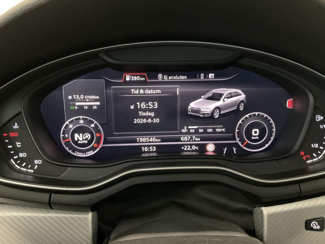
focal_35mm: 29
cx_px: 162
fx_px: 272
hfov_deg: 61.7
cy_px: 122
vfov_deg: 48.2
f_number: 1.8
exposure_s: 1/25
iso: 500
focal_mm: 3
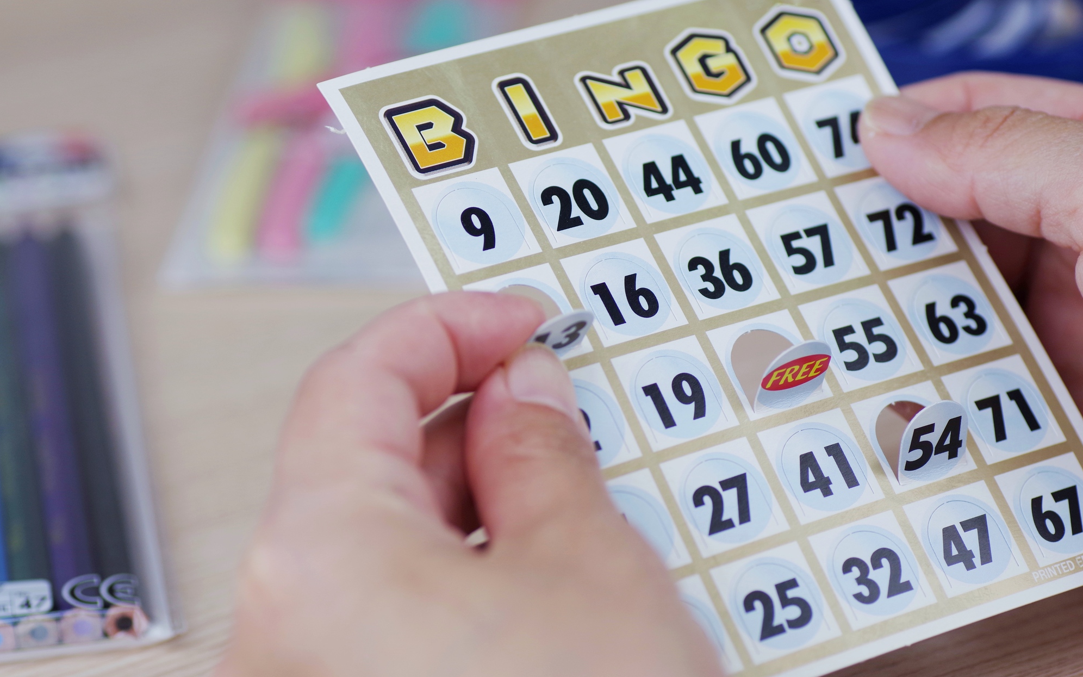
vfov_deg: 9.5
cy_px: 317
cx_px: 541
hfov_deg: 15.1
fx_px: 4073
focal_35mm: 138
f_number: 3.5
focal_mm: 90
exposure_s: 1/320
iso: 200
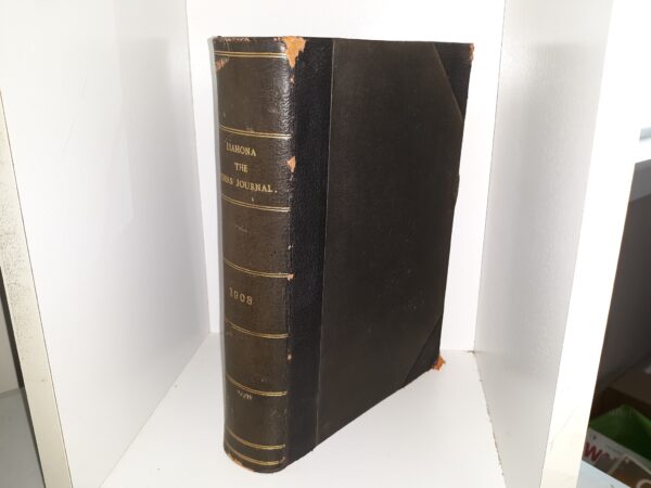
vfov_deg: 49.7
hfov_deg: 63.4
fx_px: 527
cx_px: 326
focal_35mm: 28
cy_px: 244
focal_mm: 3.7
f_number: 1.7
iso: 50
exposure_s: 1/60
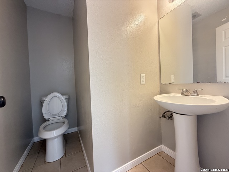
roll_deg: +2.4
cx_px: 114
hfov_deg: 102.1
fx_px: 93
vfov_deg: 85.7
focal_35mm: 14
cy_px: 86
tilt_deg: +0.0
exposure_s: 1/60
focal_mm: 2.22
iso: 320
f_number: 2.2
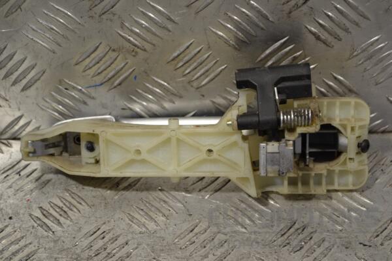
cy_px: 130
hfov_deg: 26.0
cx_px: 196
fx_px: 849
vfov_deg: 17.5
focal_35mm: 78
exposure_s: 1/30
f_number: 5.6
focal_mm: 52
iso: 160
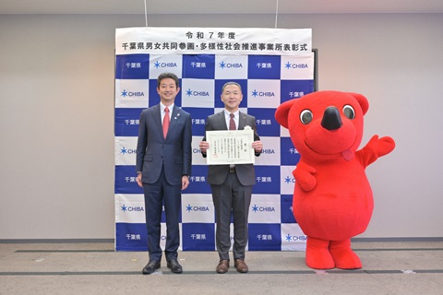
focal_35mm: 33
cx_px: 222
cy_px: 148
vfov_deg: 40.0
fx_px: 406
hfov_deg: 57.2
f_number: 4.5
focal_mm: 33
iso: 800
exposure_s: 1/80
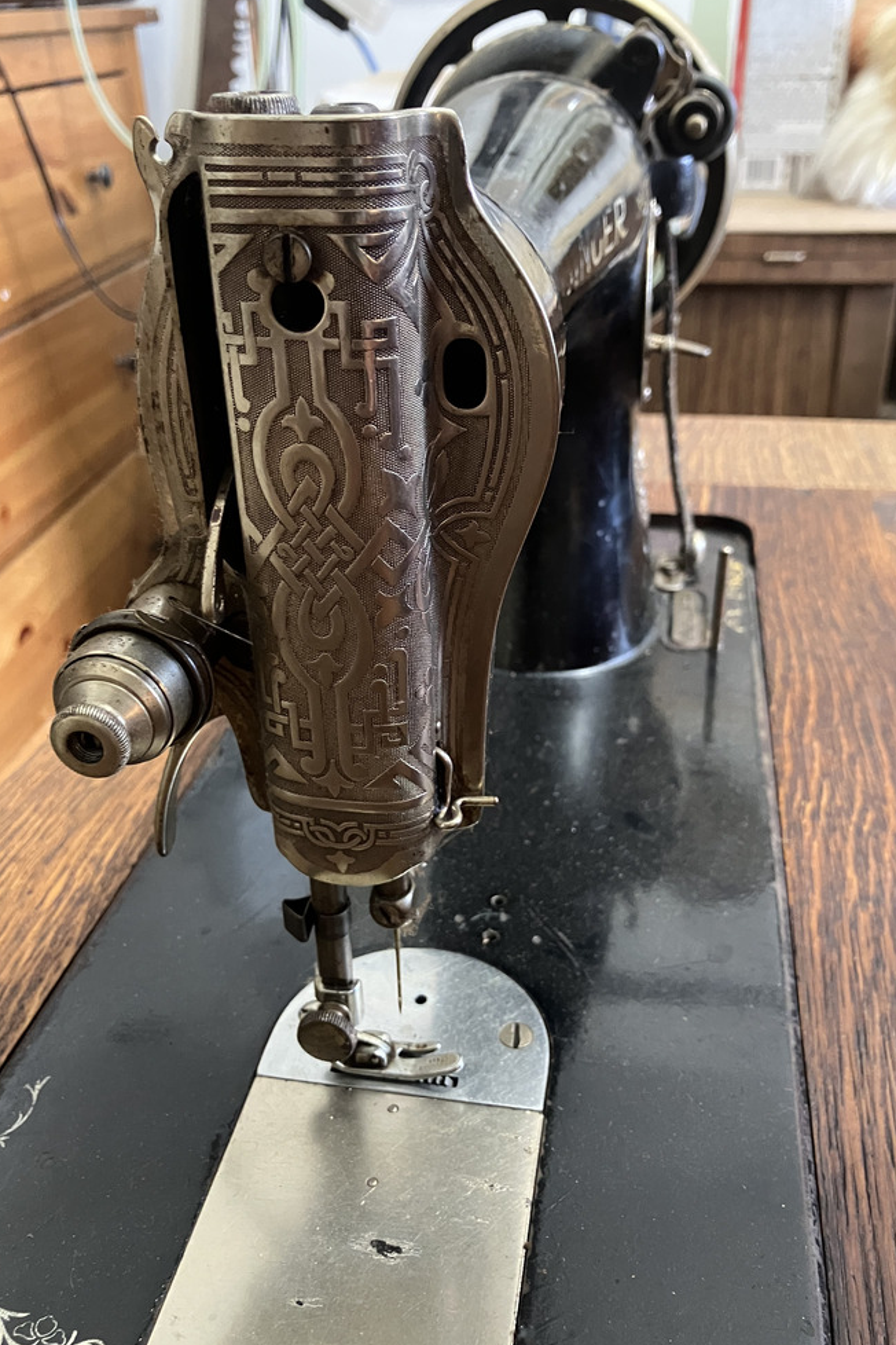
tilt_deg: -28.0
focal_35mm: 30
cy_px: 661
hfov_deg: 43.6
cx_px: 433
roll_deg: +1.0
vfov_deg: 61.9
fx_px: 1120
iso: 400
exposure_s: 1/33
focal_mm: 3.99
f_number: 1.8
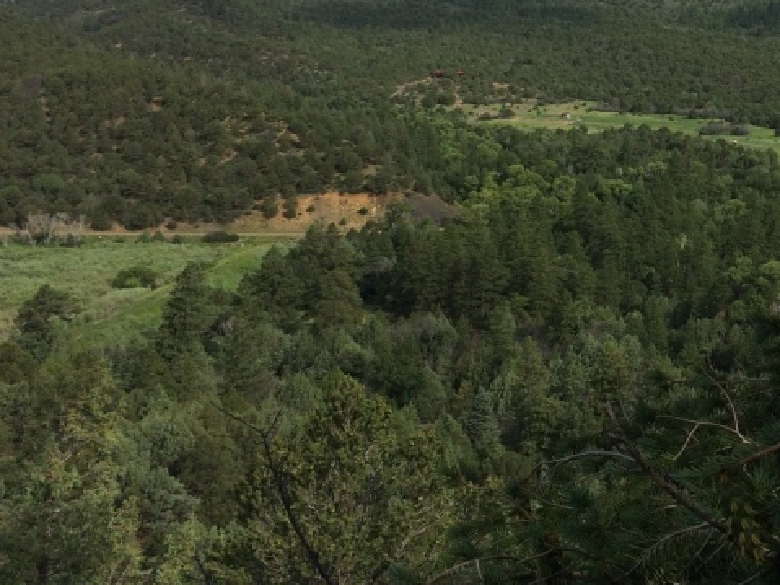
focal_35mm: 62
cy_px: 96
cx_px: 733
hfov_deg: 29.6
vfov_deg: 23.2
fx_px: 1397
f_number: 2.2
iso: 32
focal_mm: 4.15
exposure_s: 1/2933
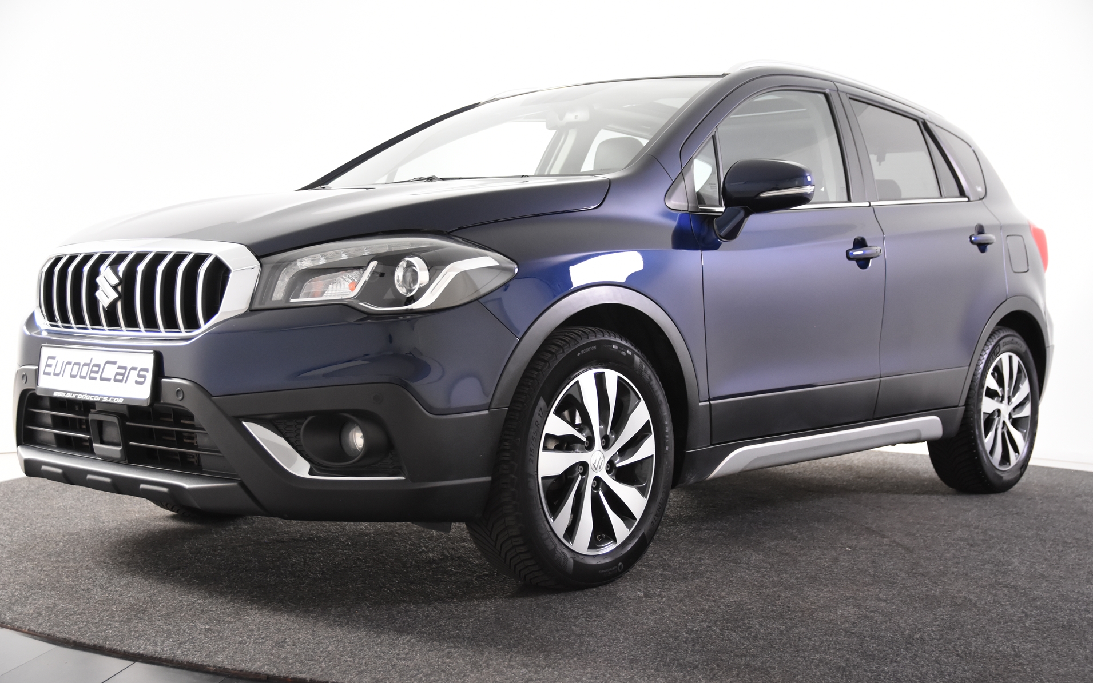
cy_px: 357
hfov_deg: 46.2
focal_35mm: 43
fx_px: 1281
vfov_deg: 29.9
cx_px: 547
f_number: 4
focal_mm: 28
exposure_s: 1/60
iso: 1600
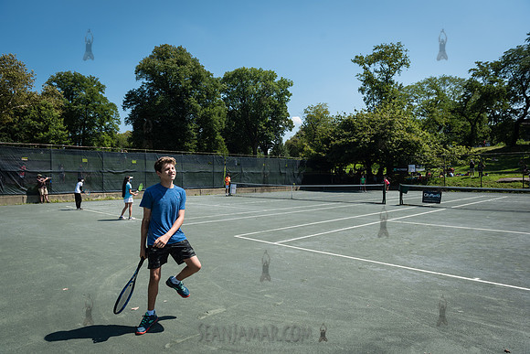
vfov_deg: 53.2
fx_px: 353
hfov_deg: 73.7
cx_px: 265
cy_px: 177
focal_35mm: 24
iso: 125
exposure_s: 1/800
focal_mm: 24
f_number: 5.6
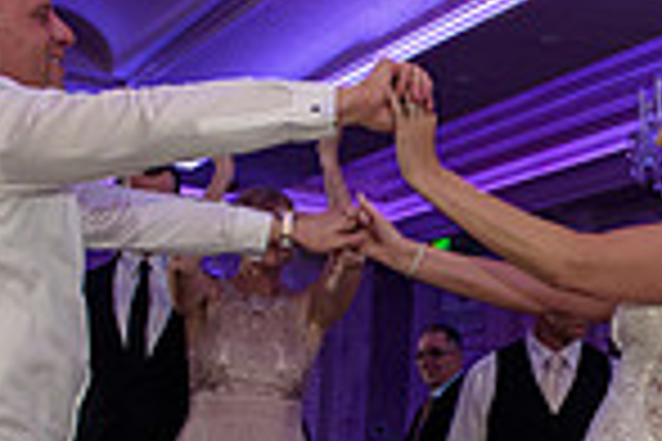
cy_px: 506
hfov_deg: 21.0
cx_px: 585
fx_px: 1747
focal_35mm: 95
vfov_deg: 14.0
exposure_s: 1/125
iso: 1600
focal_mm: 24
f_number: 3.2
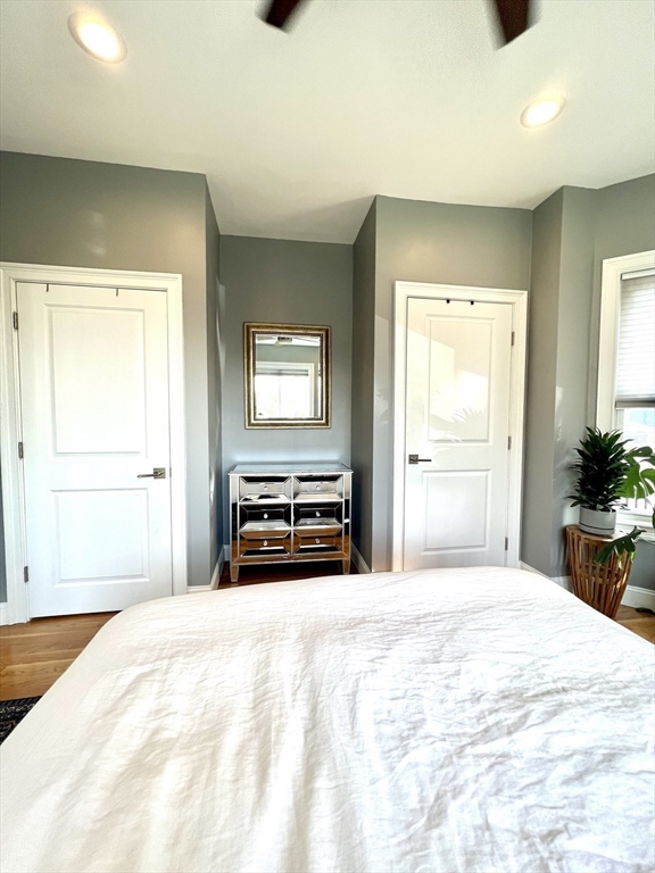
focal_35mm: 13
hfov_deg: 89.9
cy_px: 436
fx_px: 328
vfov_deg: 106.2
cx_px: 328
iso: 80
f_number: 1.8
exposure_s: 1/120
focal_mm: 1.57
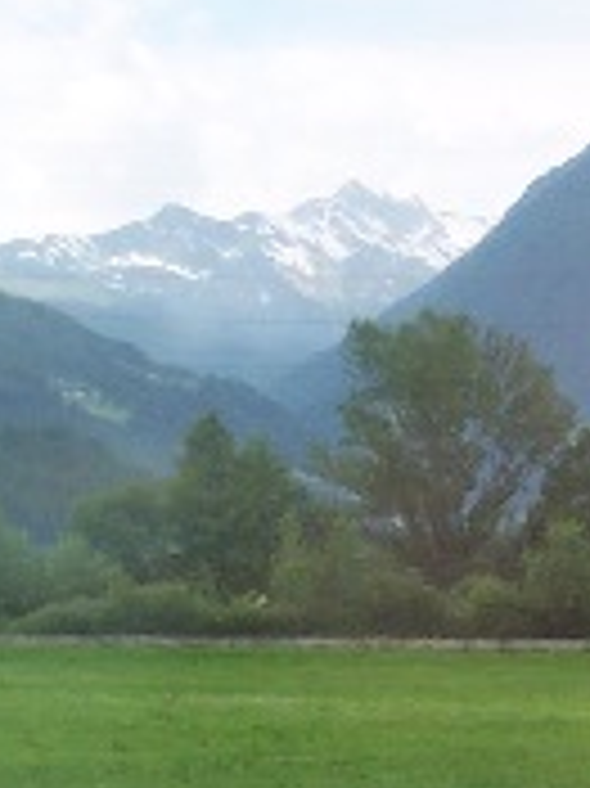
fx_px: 3959
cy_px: 315
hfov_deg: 8.4
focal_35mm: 174
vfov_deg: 11.4
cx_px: 667
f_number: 2.8
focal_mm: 8
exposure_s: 1/500
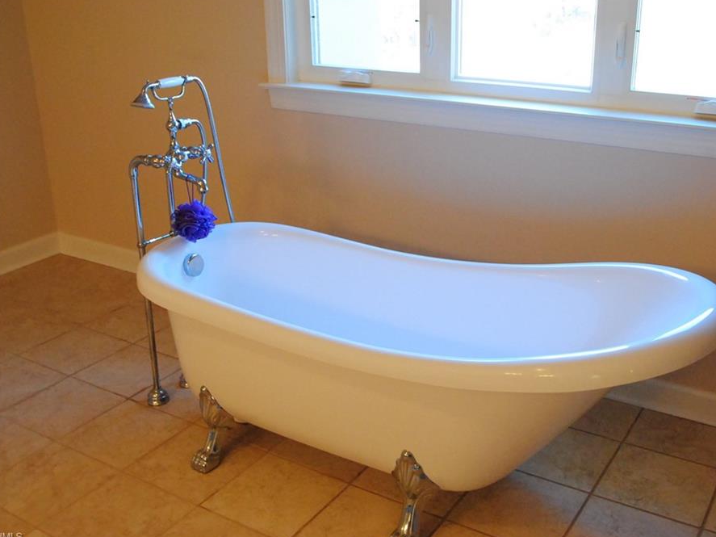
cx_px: 381
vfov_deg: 36.0
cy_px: 268
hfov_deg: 46.8
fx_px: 827
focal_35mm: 40
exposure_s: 1/40
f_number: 7.1
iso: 1600
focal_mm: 24
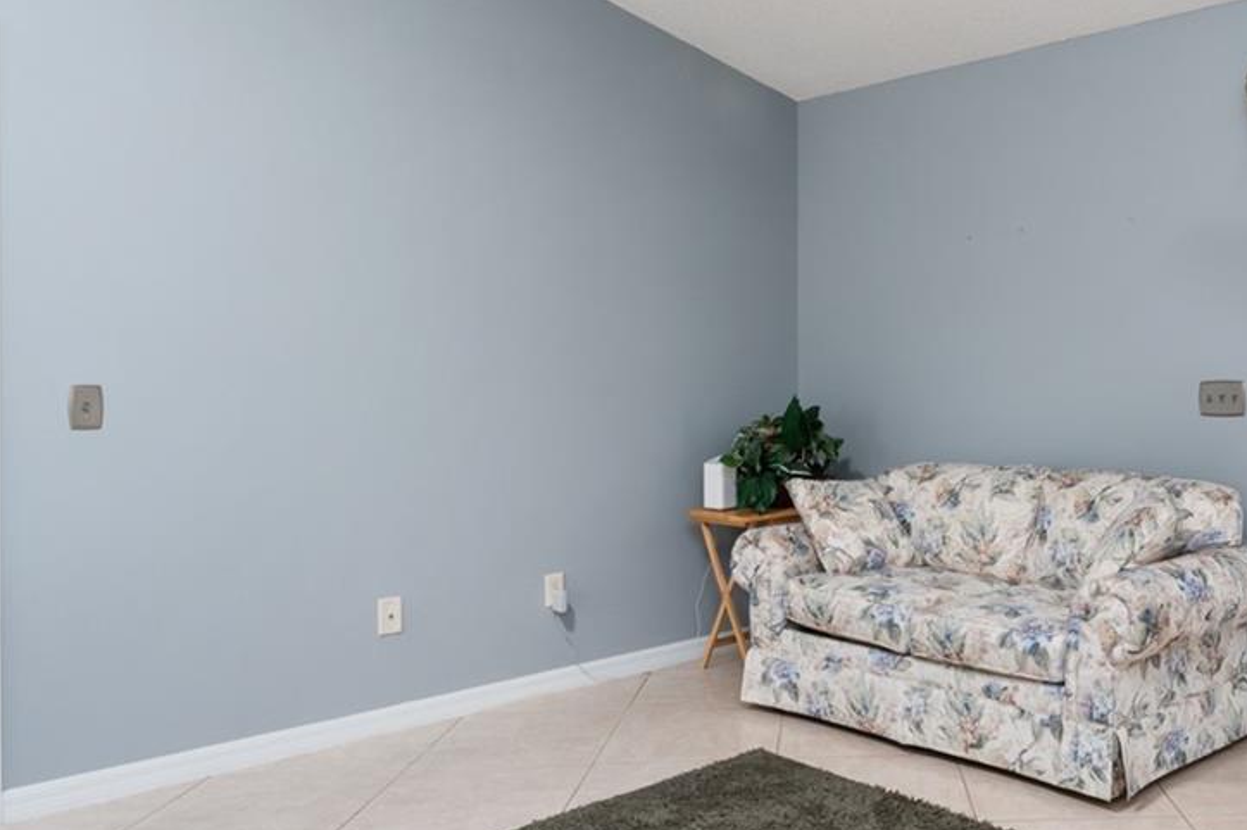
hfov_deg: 55.6
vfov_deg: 40.7
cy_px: 392
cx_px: 924
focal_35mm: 32
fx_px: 1119
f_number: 8
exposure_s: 1/4
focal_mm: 14.6
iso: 200
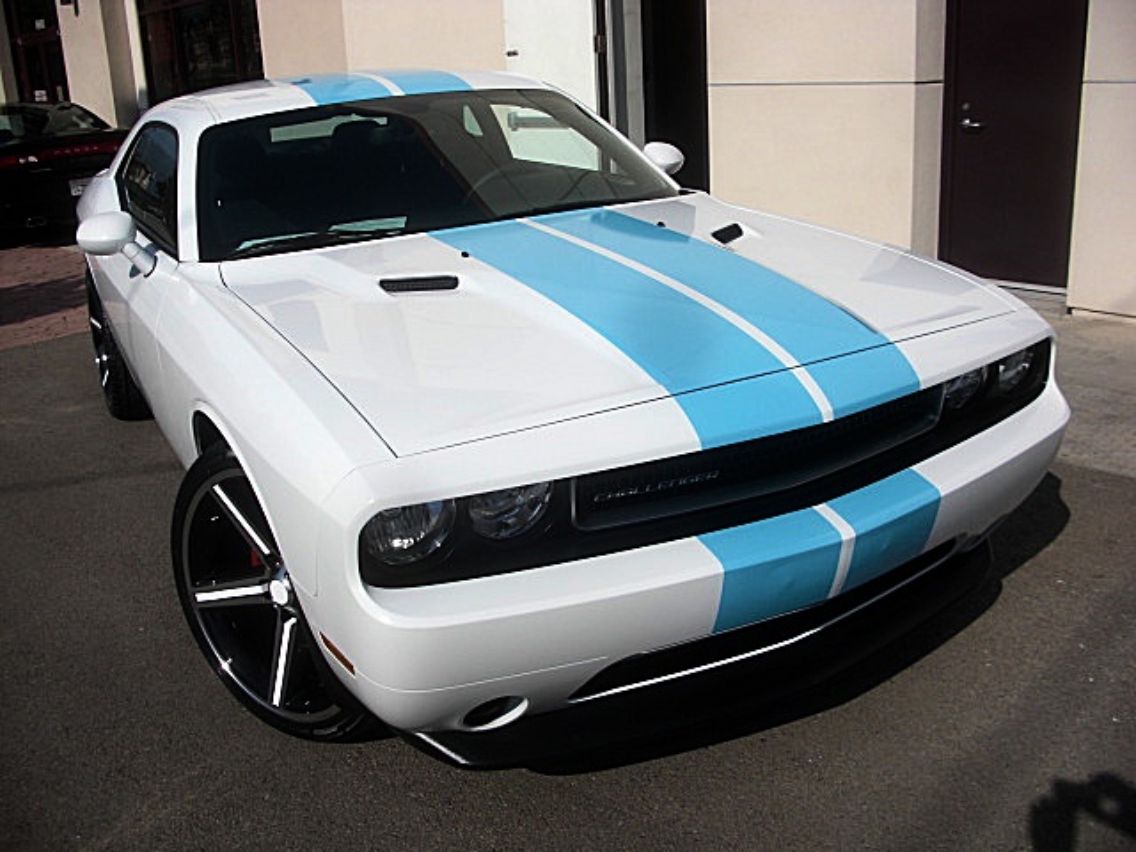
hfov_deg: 51.4
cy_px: 426
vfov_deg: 39.7
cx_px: 568
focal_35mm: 36
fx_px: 1181
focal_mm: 6.3
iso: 50
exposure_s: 1/250
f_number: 7.9
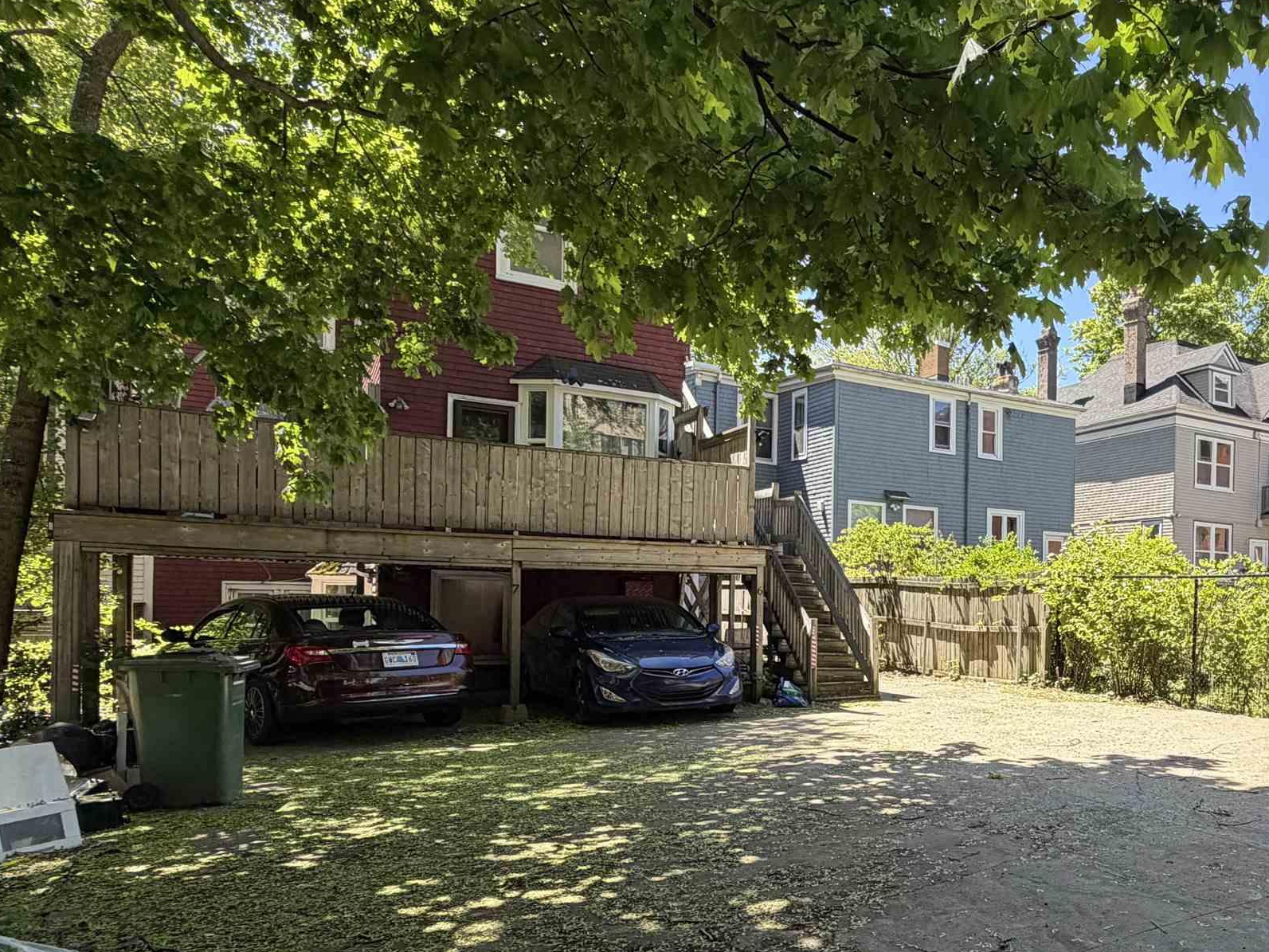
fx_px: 990
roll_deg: -0.8
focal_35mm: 27
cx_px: 1061
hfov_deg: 58.9
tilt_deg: +0.1
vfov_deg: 50.6
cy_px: 617
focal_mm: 2.22
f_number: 2.2
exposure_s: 1/502
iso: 64
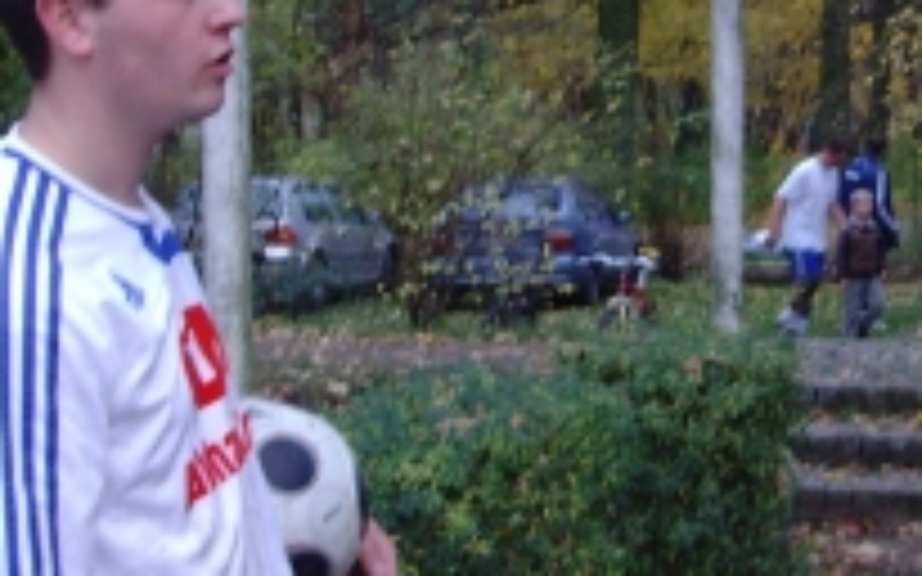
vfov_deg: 12.9
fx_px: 2537
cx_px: 621
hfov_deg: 20.5
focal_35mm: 101
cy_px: 200
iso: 200
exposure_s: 1/45
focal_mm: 6.6
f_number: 3.5
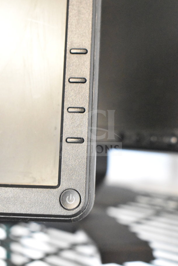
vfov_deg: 33.4
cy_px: 133
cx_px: 89
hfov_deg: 22.6
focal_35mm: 60
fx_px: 445
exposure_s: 1/60
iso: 12800
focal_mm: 40
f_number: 4.8
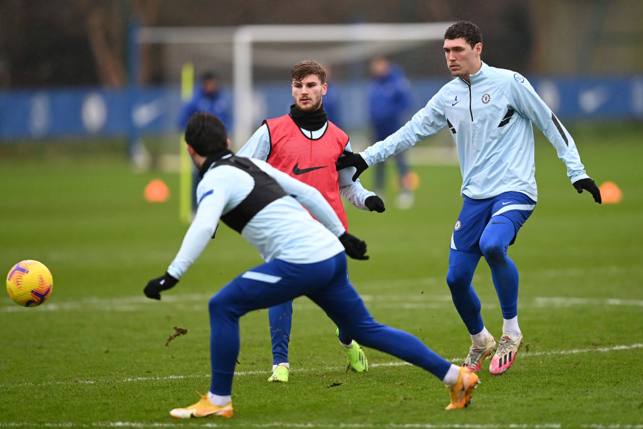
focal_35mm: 400
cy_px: 214
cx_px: 322
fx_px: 7145
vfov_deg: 3.4
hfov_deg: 5.2
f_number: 2.8
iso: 1000
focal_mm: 400
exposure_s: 1/2000
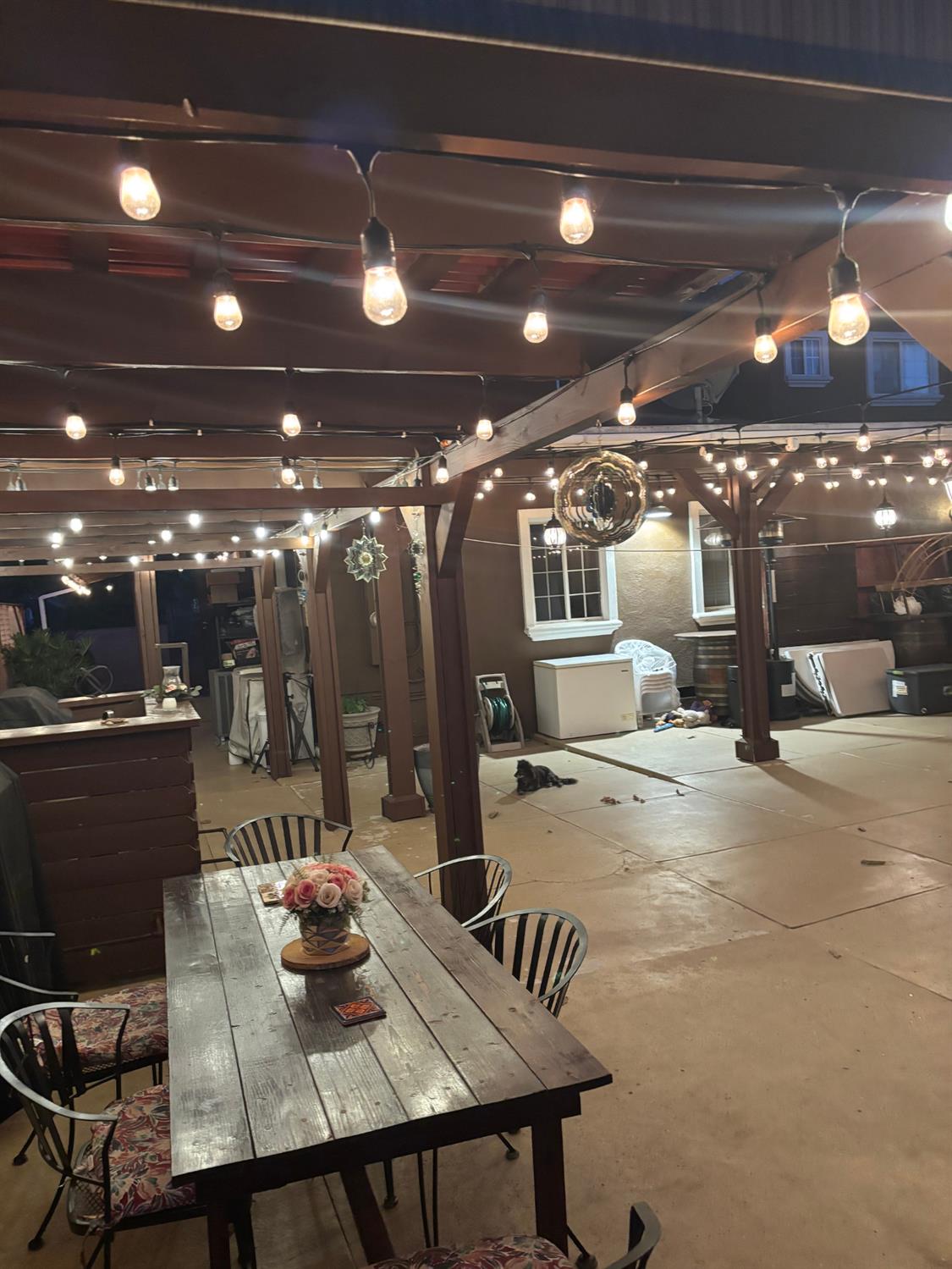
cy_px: 634
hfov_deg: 53.1
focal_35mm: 26
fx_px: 953
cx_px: 476
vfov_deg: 67.3
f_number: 1.6
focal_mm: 5.96
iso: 500
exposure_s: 1/30
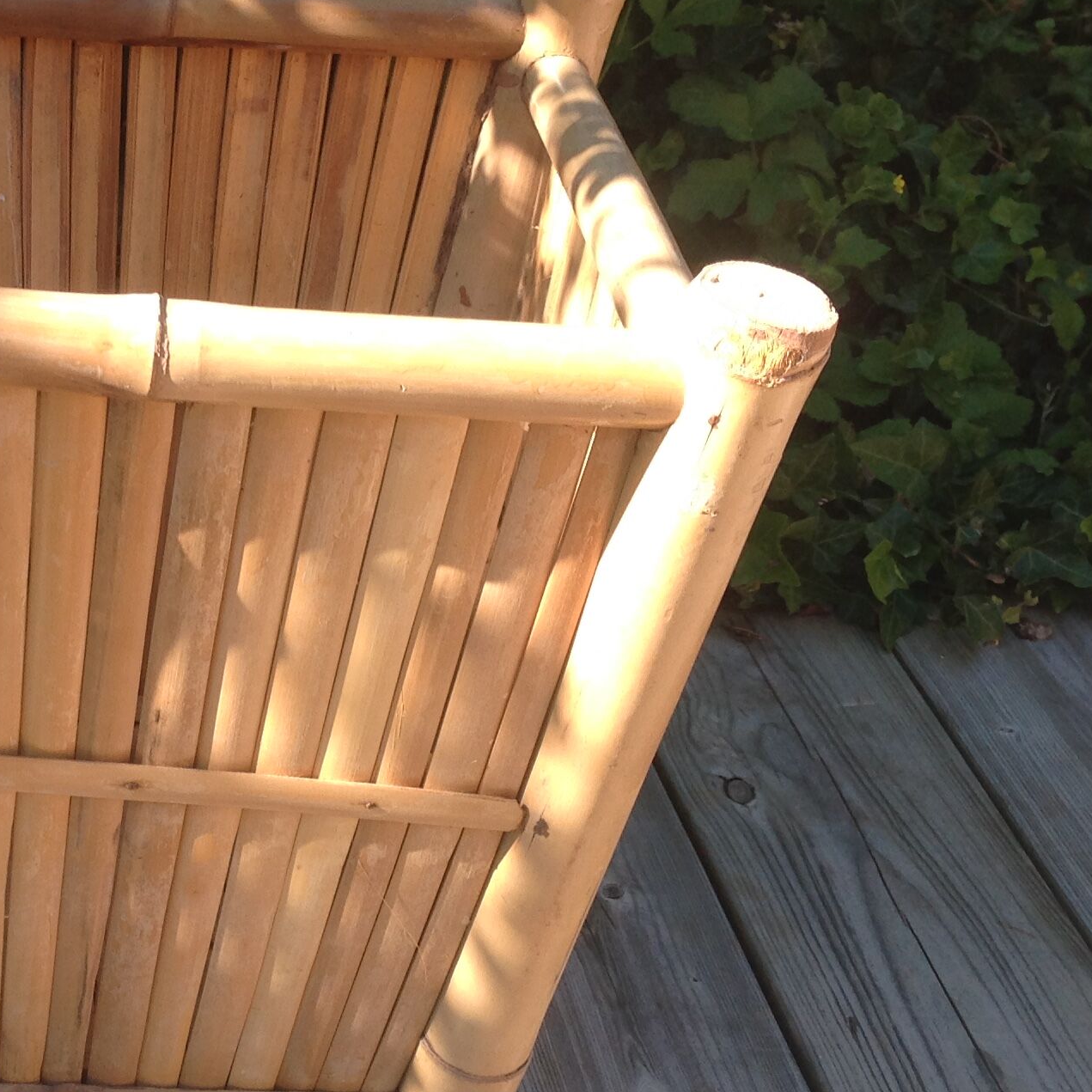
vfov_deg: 27.2
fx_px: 2248
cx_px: 58
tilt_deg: -33.3
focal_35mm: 63
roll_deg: -4.5
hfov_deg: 26.2
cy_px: 646
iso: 50
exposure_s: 1/282
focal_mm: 4.28
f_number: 2.4
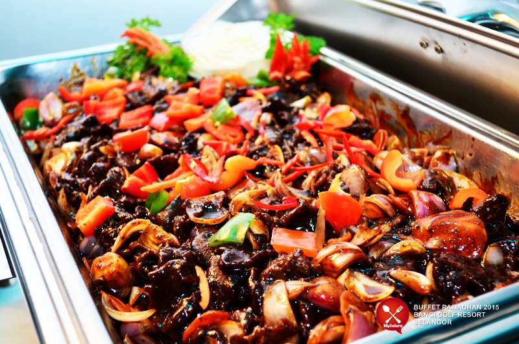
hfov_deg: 41.2
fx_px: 691
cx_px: 260
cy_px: 172
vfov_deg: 28.0
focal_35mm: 48
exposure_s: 1/40
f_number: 4.8
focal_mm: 32
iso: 200
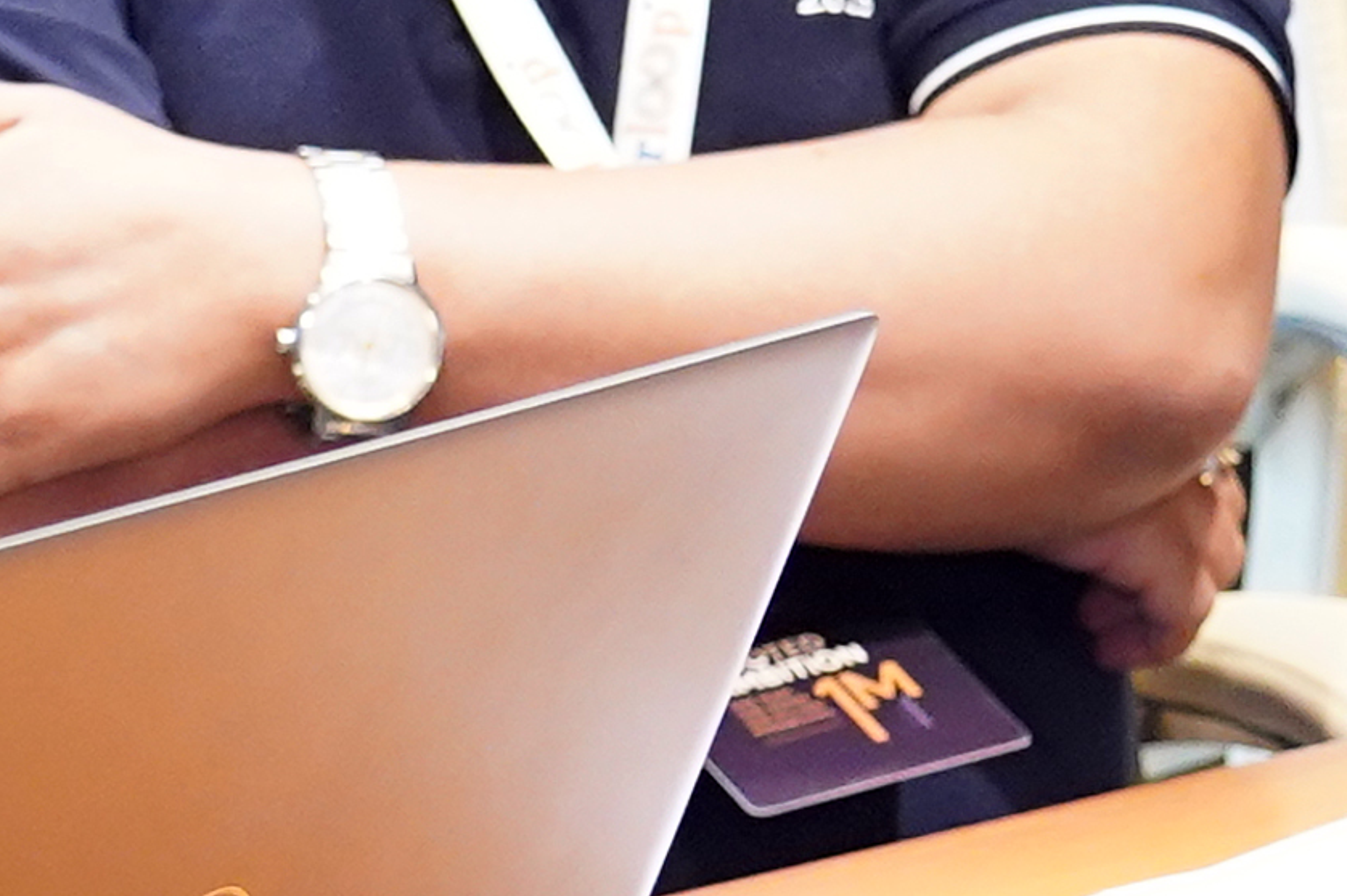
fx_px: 11519
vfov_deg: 4.5
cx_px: 588
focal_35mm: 308
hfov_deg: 6.7
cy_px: 145
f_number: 4
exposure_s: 1/160
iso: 3200
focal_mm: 43
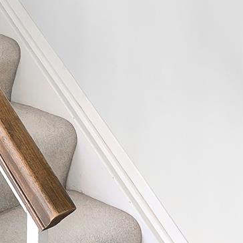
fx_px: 770
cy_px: 79
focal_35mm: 97
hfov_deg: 16.9
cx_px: -75
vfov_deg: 17.9
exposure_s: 1/120
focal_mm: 4.2
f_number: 1.6
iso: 40
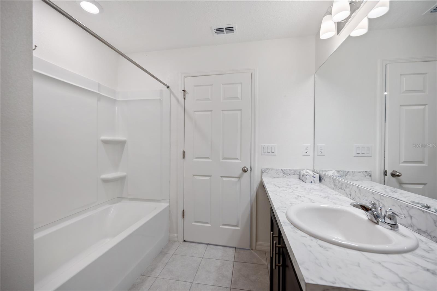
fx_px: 170
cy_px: 146
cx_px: 218
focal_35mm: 14
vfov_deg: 81.2
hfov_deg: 104.3
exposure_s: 1/25
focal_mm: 14
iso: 320
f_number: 4
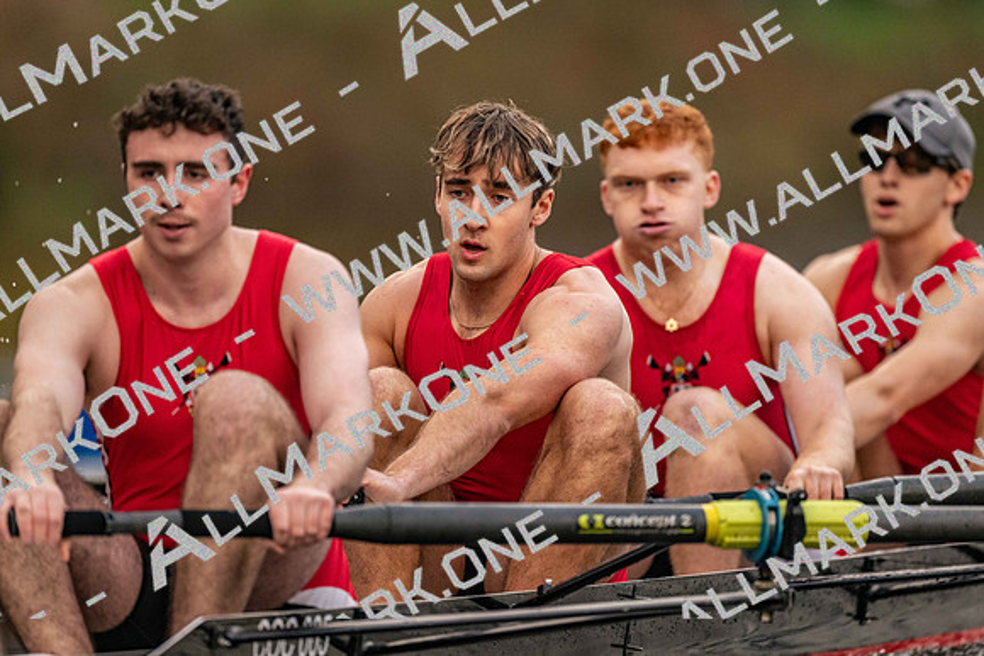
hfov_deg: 3.4
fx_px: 16403
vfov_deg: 2.3
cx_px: 492
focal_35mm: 600
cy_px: 328
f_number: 4
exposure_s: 1/2500
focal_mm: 600
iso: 2800
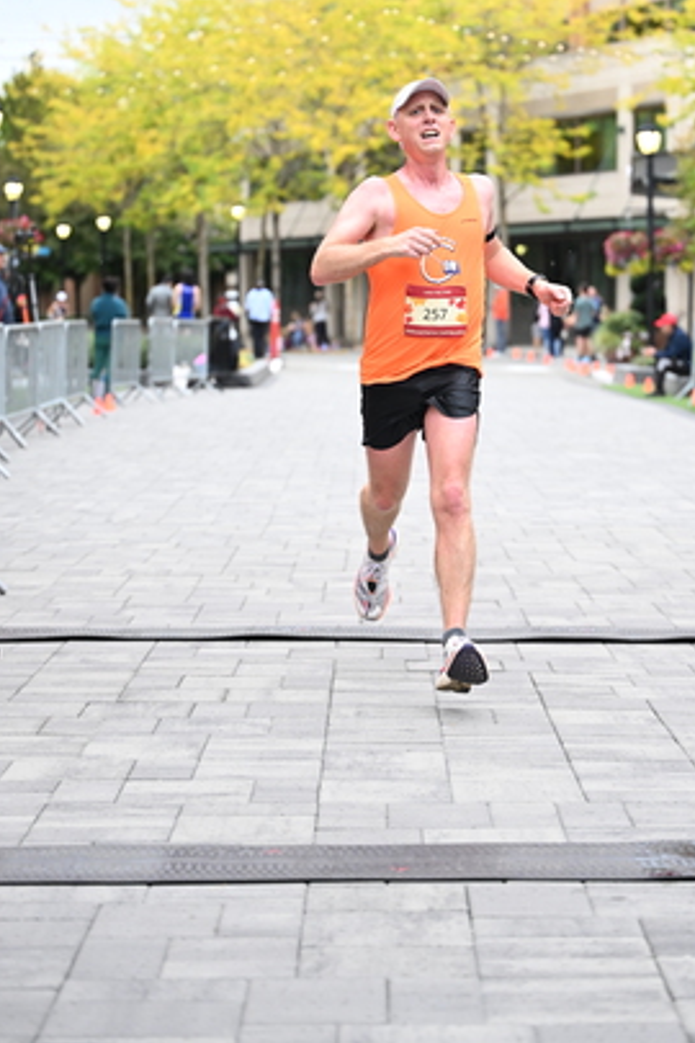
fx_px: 2751
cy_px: 353
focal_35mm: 95
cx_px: 434
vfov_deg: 21.4
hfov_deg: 14.4
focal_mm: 70
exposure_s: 1/1250
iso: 1600
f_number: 2.8
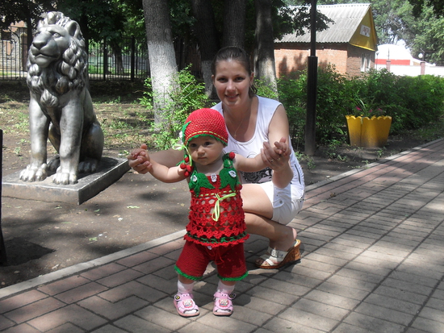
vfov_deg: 37.7
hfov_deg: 49.0
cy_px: 166
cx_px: 222
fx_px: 488
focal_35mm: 38
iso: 80
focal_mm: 6.3
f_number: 2.8
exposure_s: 1/350
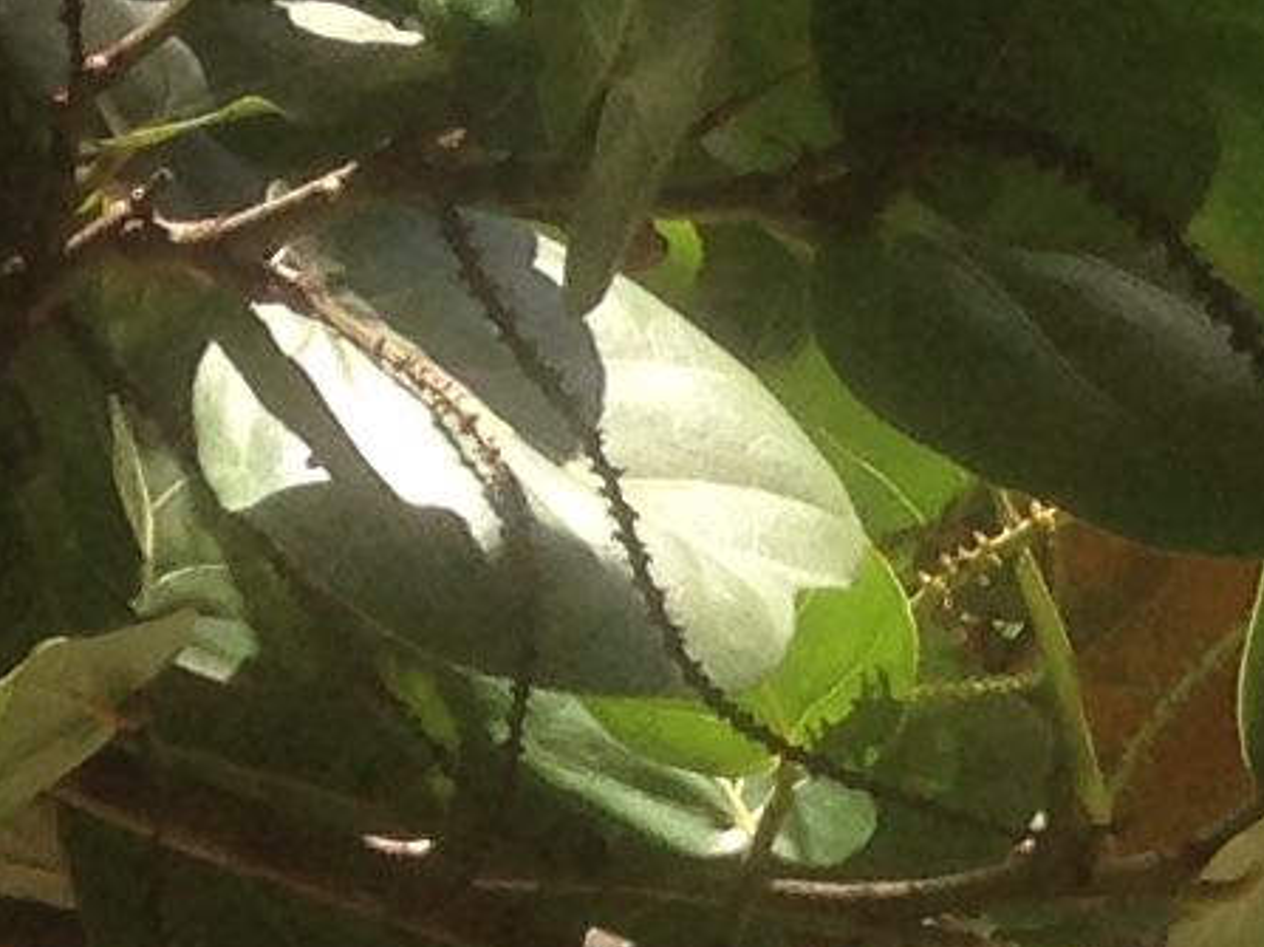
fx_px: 8798
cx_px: 3430
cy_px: 2324
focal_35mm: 241
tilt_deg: +8.5
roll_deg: +2.3
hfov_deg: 7.5
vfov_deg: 5.9
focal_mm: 4.12
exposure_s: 1/484
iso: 50
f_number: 2.4
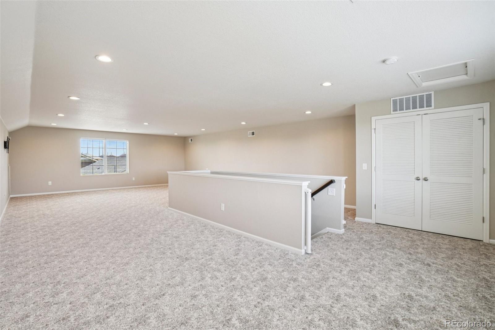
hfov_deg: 95.0
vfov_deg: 72.0
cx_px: 248
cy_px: 165
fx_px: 227
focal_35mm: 16
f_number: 8
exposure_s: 1/25
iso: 400
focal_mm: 11
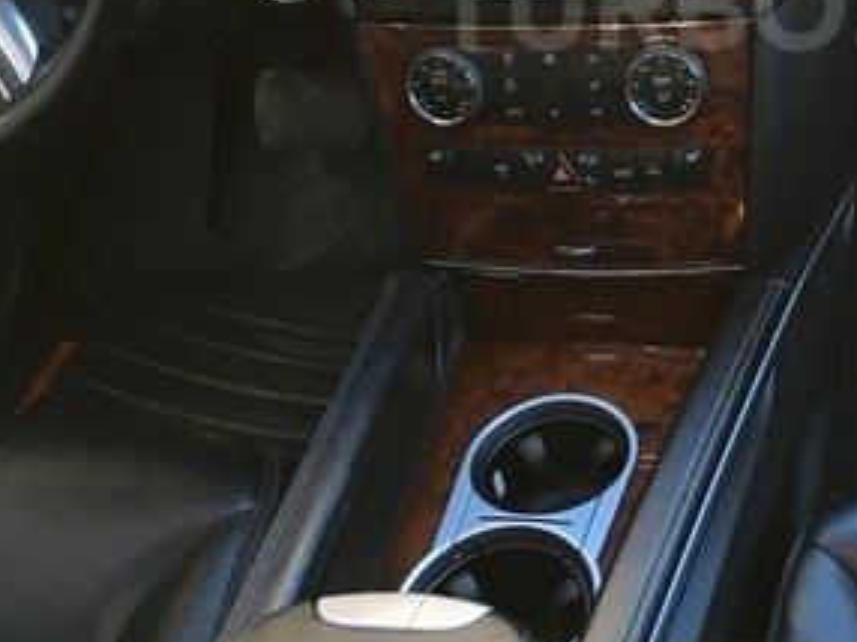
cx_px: 740
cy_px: 4
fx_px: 1657
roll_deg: +8.7
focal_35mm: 67
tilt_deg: -33.2
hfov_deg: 28.1
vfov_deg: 21.2
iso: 32
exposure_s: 1/33
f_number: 2.2
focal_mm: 4.15
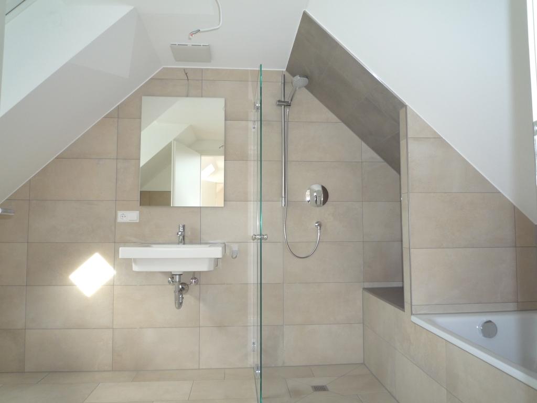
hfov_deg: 69.4
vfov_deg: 54.9
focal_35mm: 25
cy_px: 202
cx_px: 268
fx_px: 388
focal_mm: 4.4
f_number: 2.8
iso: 100
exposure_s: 1/30
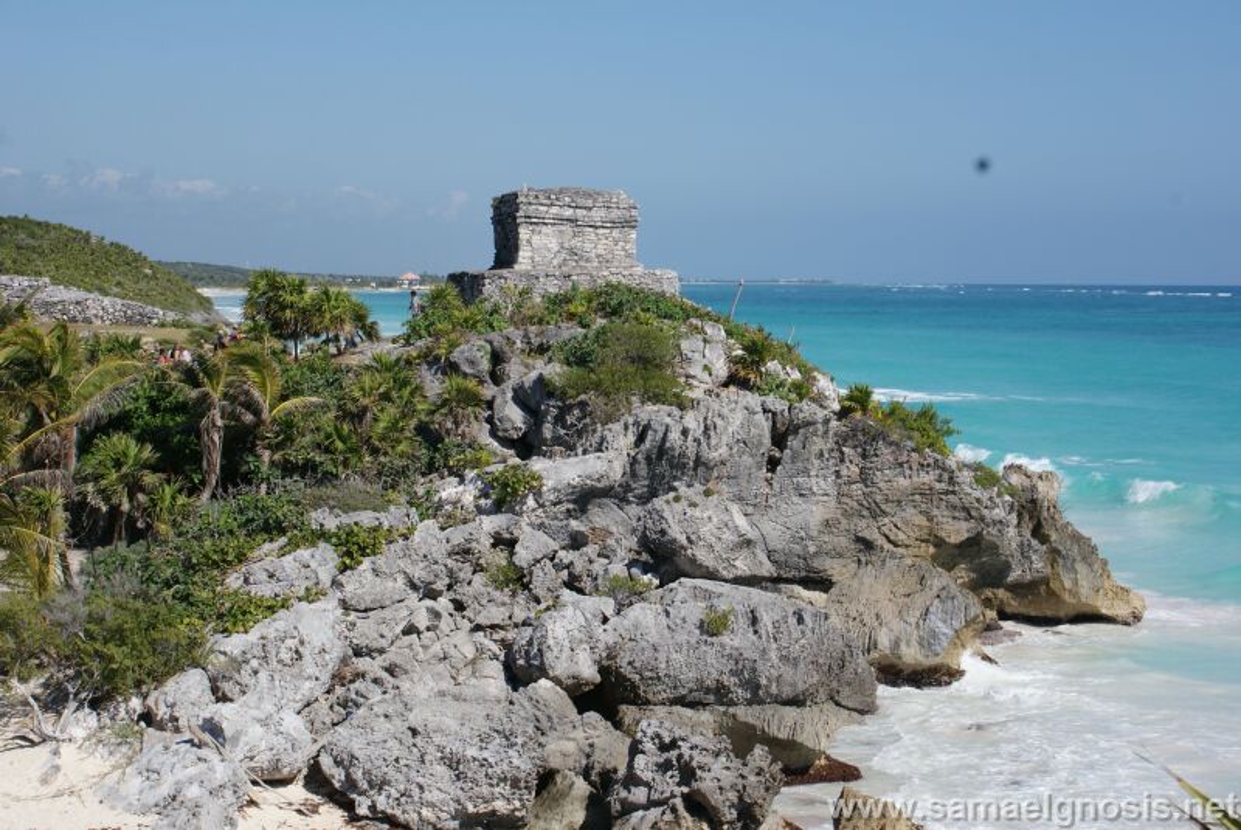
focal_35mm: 75
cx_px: 620
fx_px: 2588
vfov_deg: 18.2
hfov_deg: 27.0
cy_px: 415
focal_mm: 50
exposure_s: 1/160
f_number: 13
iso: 100
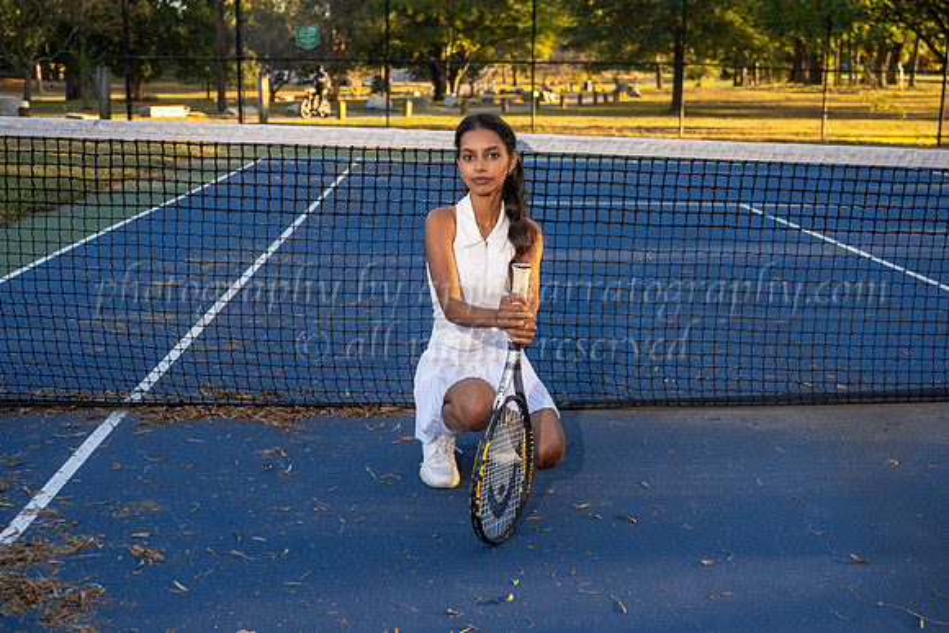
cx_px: 474
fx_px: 1006
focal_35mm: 38
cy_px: 316
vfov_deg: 35.0
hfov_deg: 50.5
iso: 200
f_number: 2.8
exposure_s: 1/320
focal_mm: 28
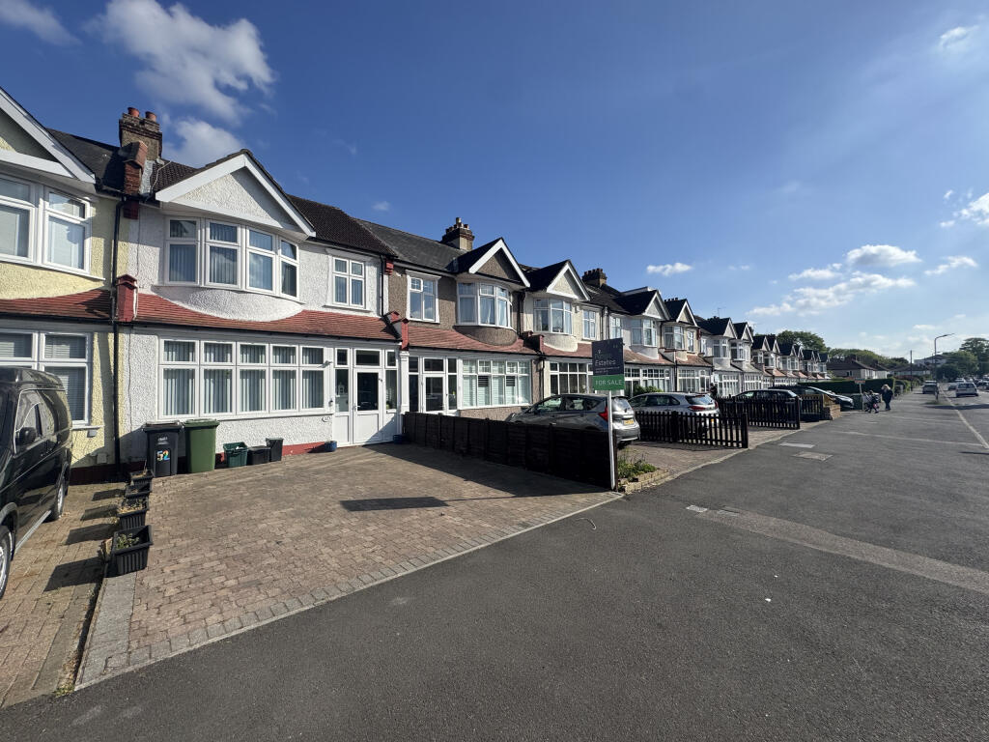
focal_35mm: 14
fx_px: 400
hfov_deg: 102.1
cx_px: 494
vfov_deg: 85.7
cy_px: 371
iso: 50
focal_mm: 2.22
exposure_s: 1/2584
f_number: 2.2
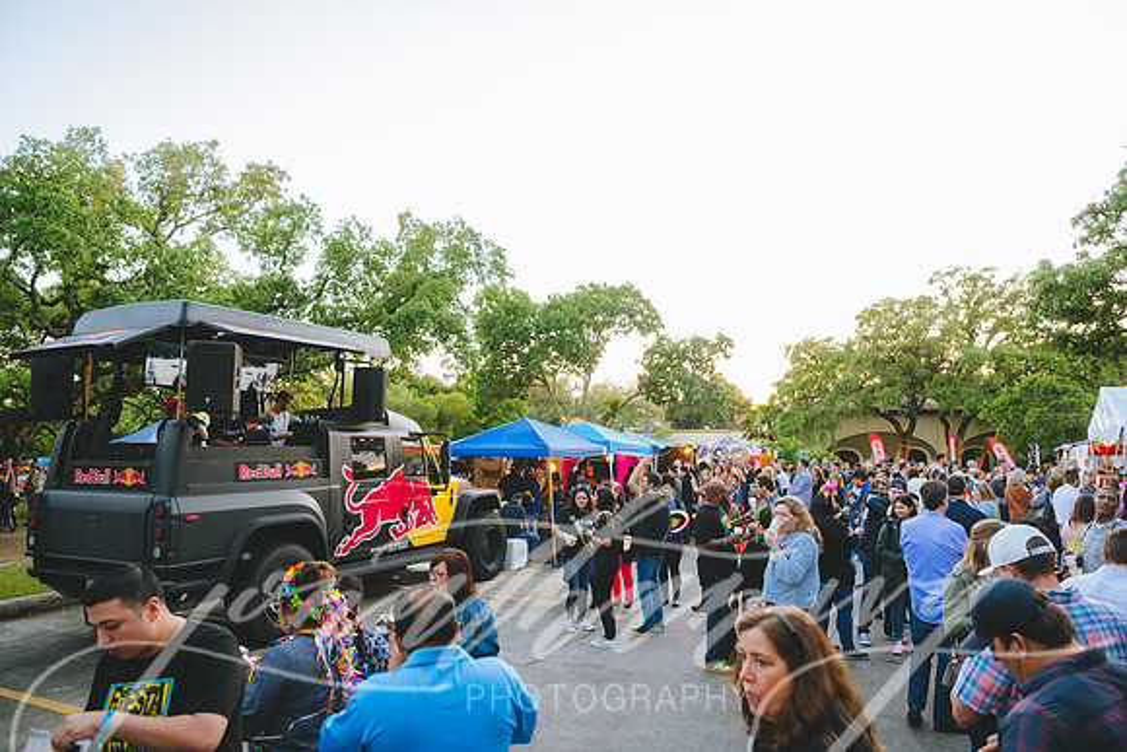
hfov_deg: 73.7
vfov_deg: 53.2
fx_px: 751
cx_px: 564
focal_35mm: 24
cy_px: 376
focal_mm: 24
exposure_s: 1/160
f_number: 3.5
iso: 800
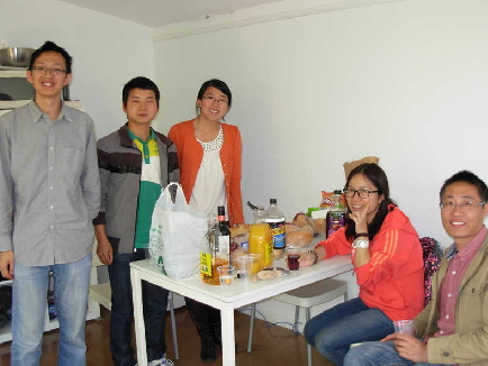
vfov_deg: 34.4
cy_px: 177
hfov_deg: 44.8
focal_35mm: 42
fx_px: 592
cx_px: 236
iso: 91
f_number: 2.9
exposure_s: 1/26.1
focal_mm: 6.3
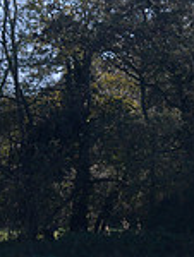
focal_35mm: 363
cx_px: 426
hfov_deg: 4.0
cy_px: 300
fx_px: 2705
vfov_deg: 5.4
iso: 1000
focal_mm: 98
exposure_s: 1/1250
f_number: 6.3
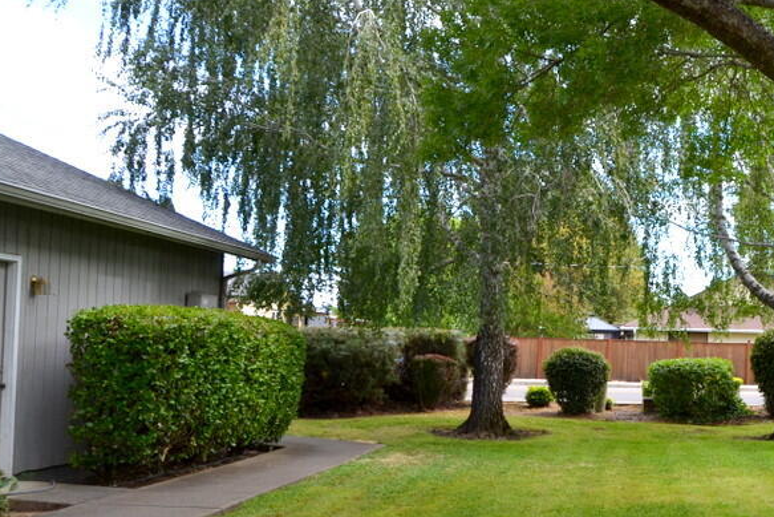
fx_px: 1075
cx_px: 674
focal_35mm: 50
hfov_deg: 37.4
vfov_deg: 27.0
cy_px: 306
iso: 100
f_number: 5.6
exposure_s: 1/125
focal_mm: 18
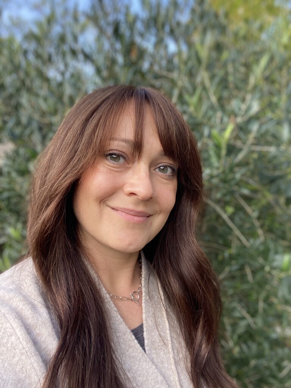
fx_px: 336
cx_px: 146
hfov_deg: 46.8
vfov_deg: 60.0
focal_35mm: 30
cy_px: 194
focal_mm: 2.71
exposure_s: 1/122
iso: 32
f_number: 2.2
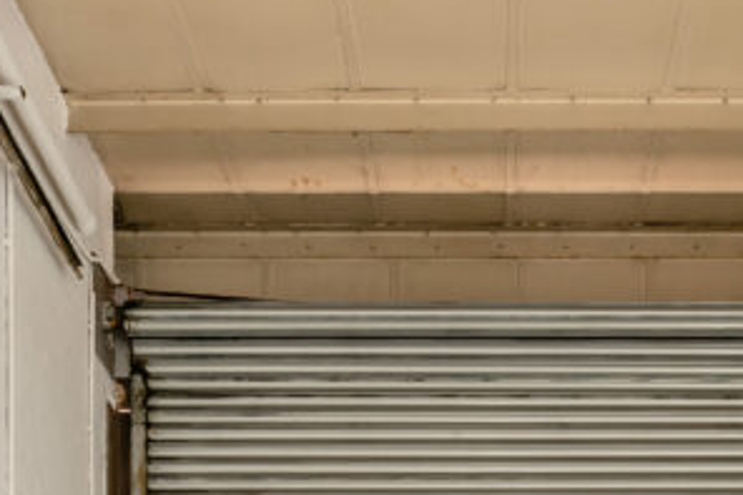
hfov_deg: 27.9
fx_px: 1485
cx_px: 492
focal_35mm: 72
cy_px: 959
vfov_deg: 15.5
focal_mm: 16
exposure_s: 1/25
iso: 100
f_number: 8
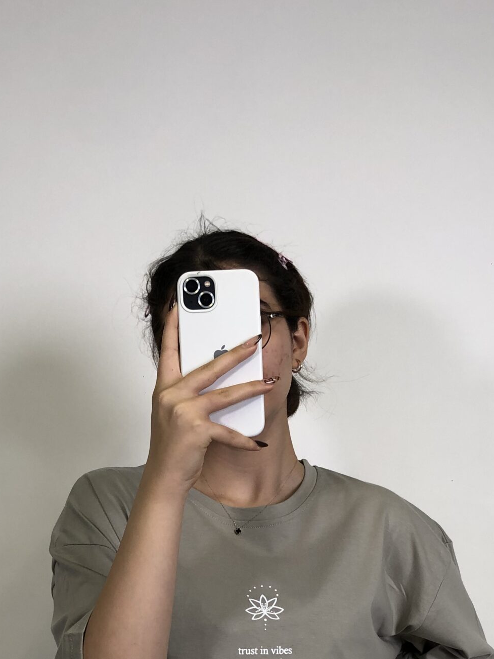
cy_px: 638
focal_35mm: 55
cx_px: 252
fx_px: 1047
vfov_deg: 32.5
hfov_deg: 26.6
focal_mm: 3.99
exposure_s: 1/118
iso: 40
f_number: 1.8
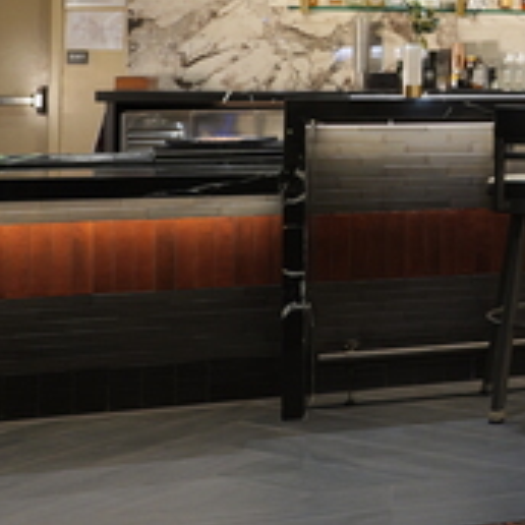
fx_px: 1218
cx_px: 873
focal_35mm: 71
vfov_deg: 23.6
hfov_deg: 19.7
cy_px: 40
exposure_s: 1/30
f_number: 5.6
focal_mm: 24
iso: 2000
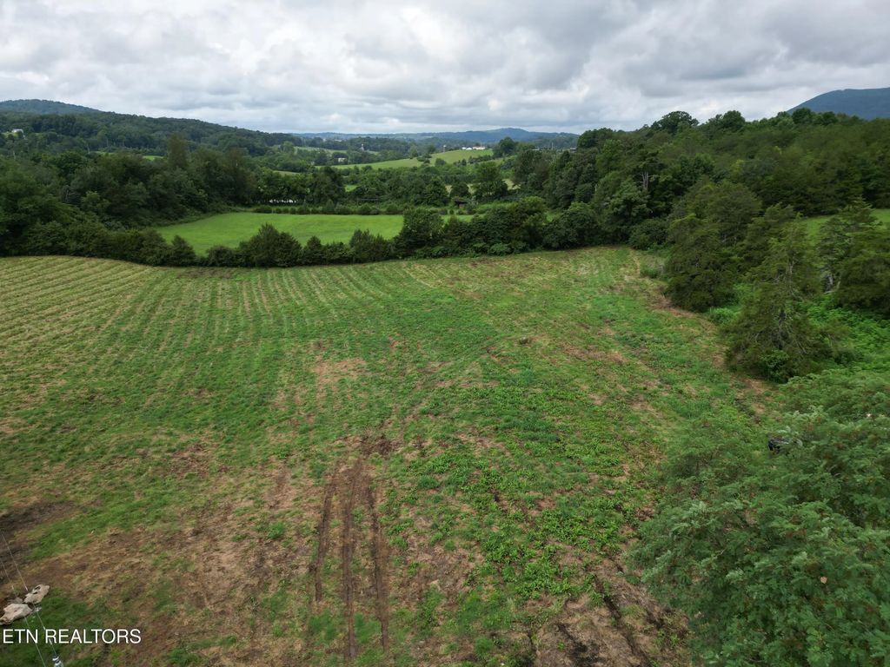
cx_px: 445
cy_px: 334
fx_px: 617
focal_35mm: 24
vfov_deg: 56.8
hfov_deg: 71.6
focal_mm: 6.72
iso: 140
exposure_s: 1/3000
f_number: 1.7
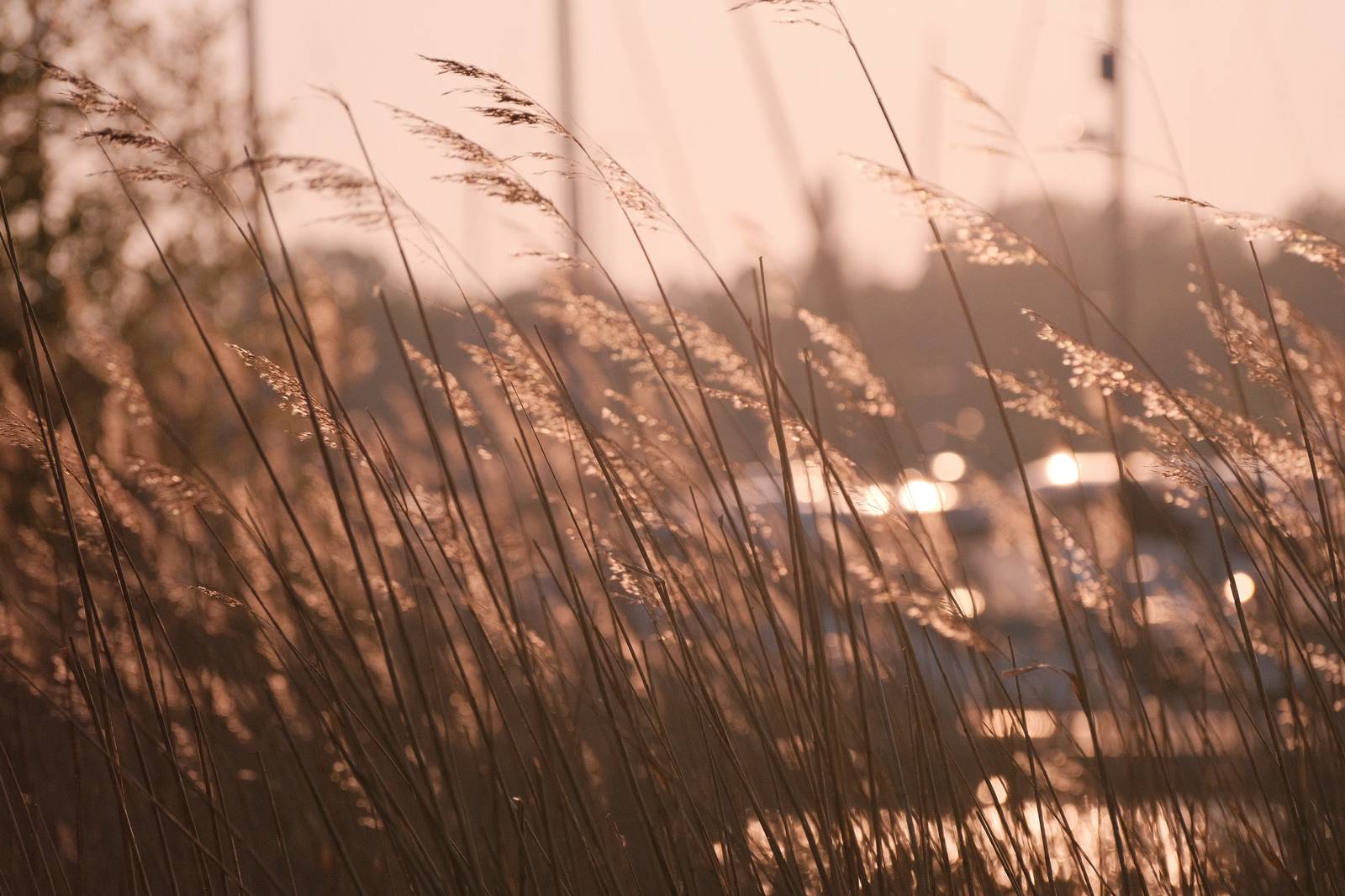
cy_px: 448
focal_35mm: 177
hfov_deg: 11.6
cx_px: 672
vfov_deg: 7.8
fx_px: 6613
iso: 640
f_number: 5
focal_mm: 118
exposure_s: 1/3800
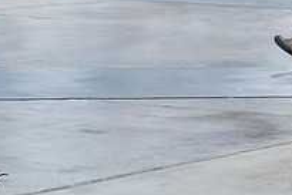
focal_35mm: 305
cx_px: 328
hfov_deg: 6.7
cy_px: -63
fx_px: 2476
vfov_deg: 4.5
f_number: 4
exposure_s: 1/200
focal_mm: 108
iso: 6400
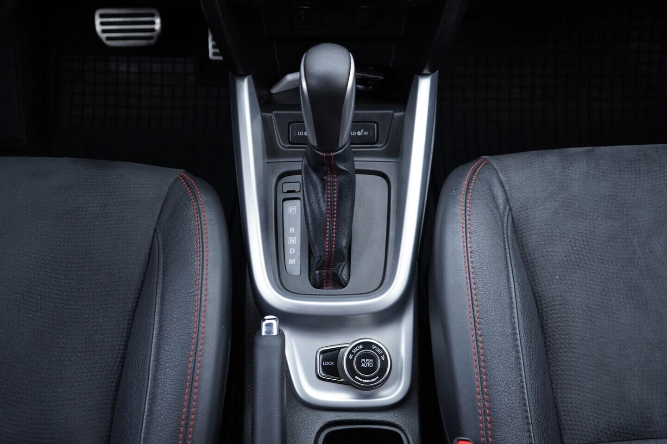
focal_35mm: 36
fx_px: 667
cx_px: 334
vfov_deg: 36.9
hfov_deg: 53.1
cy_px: 222
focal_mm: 24
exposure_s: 1/40
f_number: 2.8
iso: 250
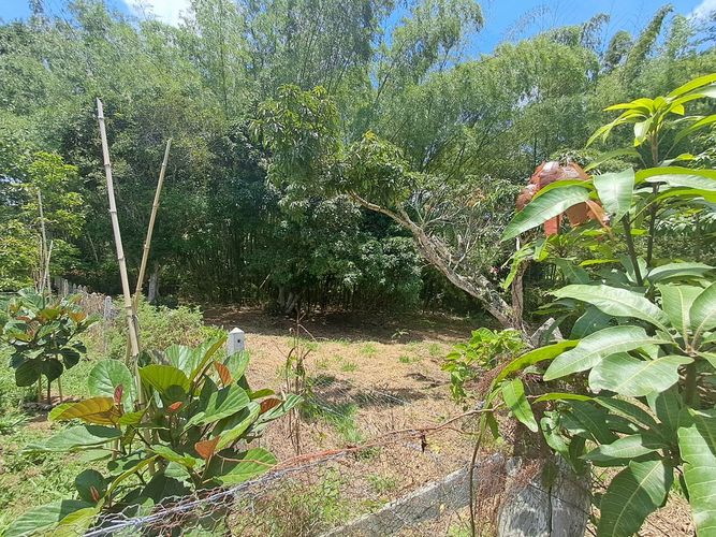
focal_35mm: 16
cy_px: 268
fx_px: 331
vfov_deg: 78.1
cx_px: 358
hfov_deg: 94.5
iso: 40
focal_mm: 1.64
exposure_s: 1/813
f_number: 2.2
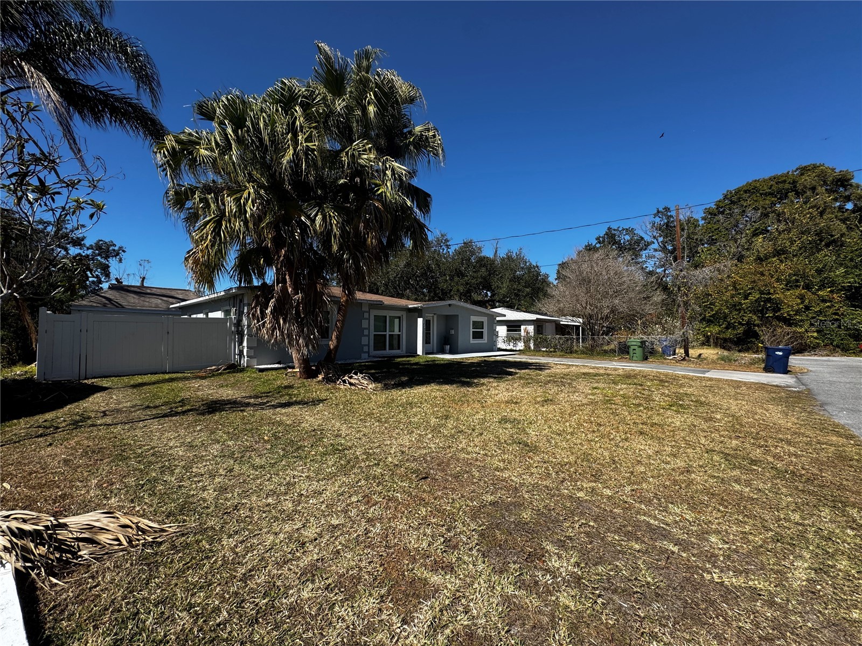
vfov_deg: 85.7
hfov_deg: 102.1
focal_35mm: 14
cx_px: 431
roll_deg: -0.9
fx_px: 349
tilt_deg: +1.4
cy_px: 323
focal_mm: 2.22
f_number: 2.2
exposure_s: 1/1637
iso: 50
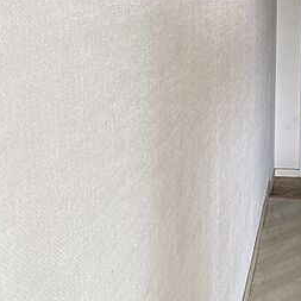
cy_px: 44
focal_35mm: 58
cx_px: 273
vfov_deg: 28.7
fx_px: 571
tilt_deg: -7.1
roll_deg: -0.4
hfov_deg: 28.4
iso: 125
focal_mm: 4.2
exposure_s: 1/121
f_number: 1.6
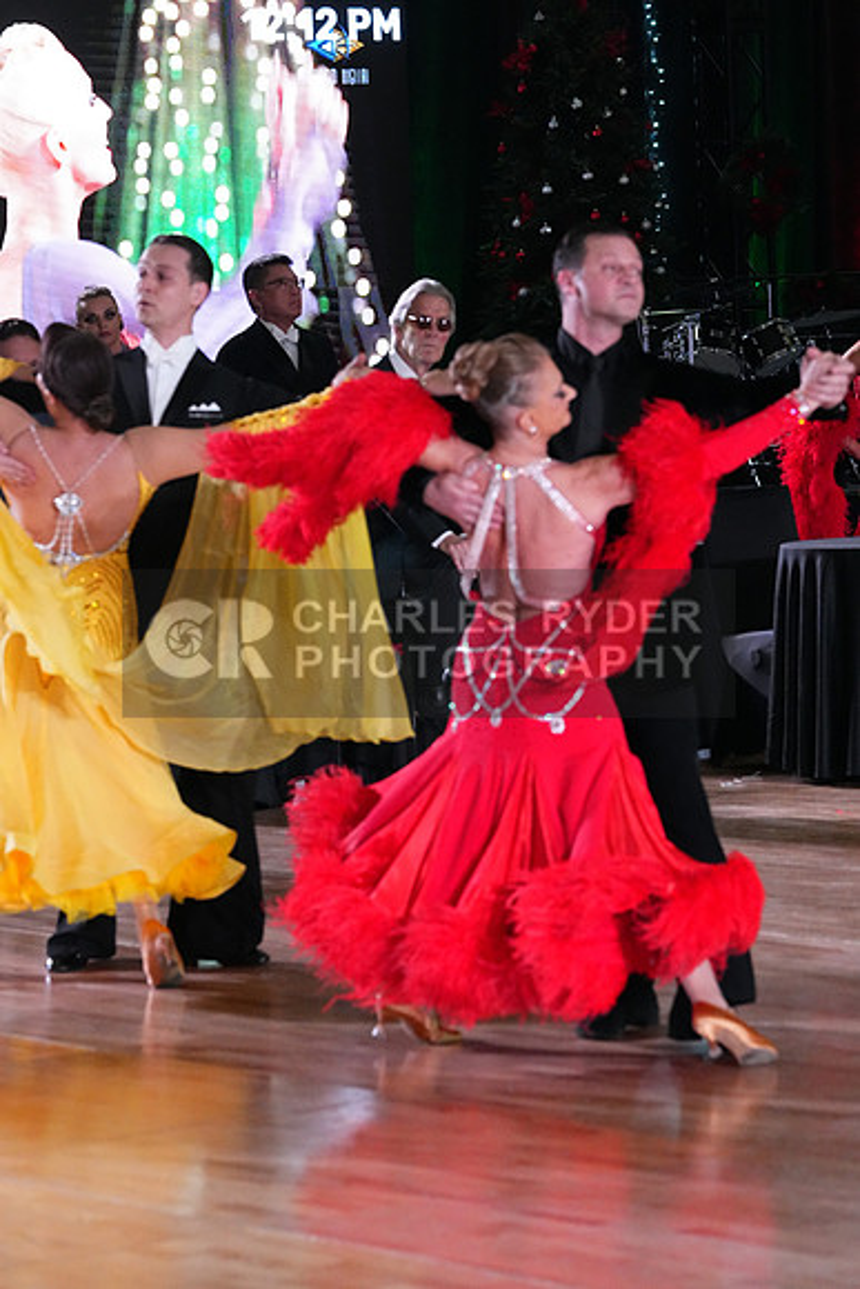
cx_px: 430
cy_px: 644
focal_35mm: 151
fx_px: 5407
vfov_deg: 13.6
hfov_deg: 9.1
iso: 10000
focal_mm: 151
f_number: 7.1
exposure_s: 1/400
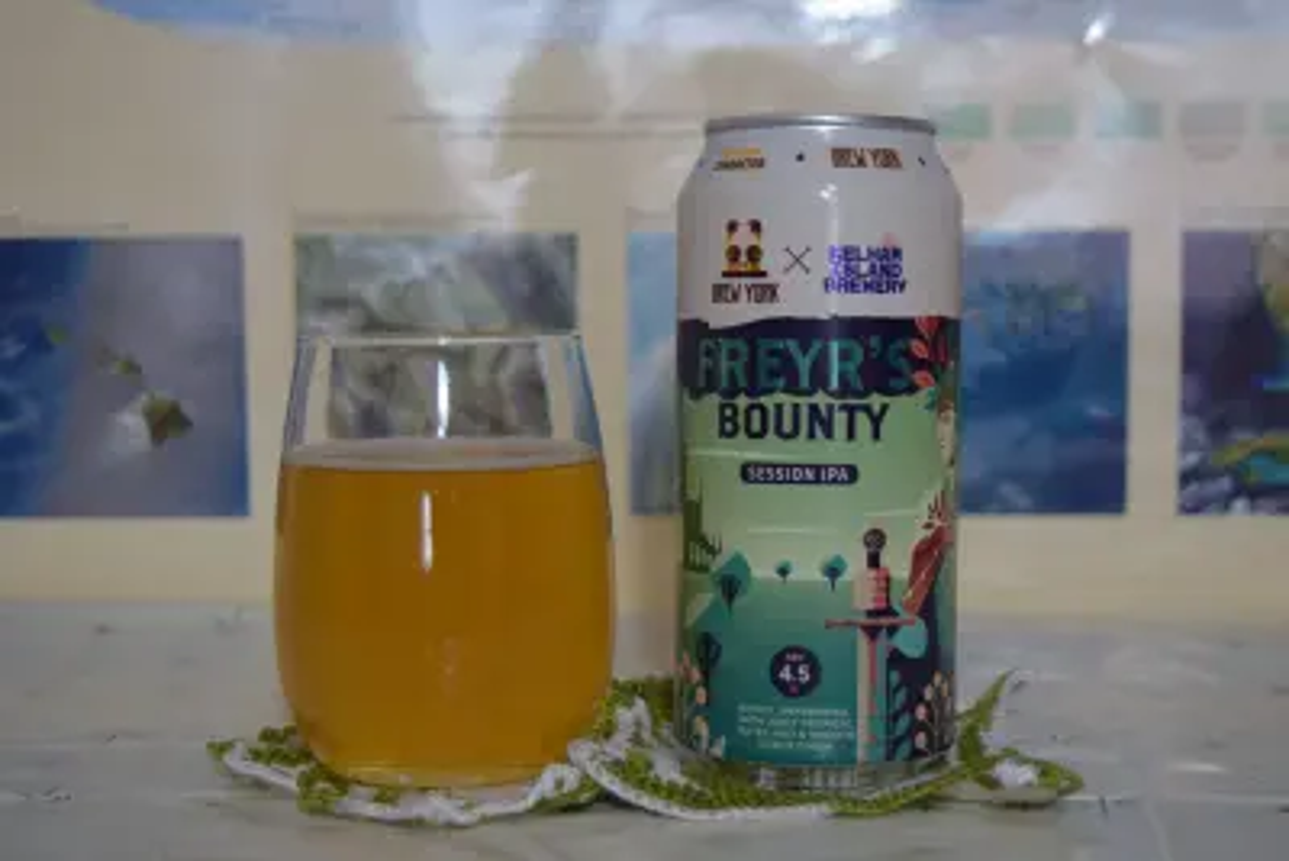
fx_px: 2418
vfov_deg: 20.2
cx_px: 644
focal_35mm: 68
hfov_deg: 29.9
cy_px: 430
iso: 720
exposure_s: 1/60
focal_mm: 45
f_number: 5.3
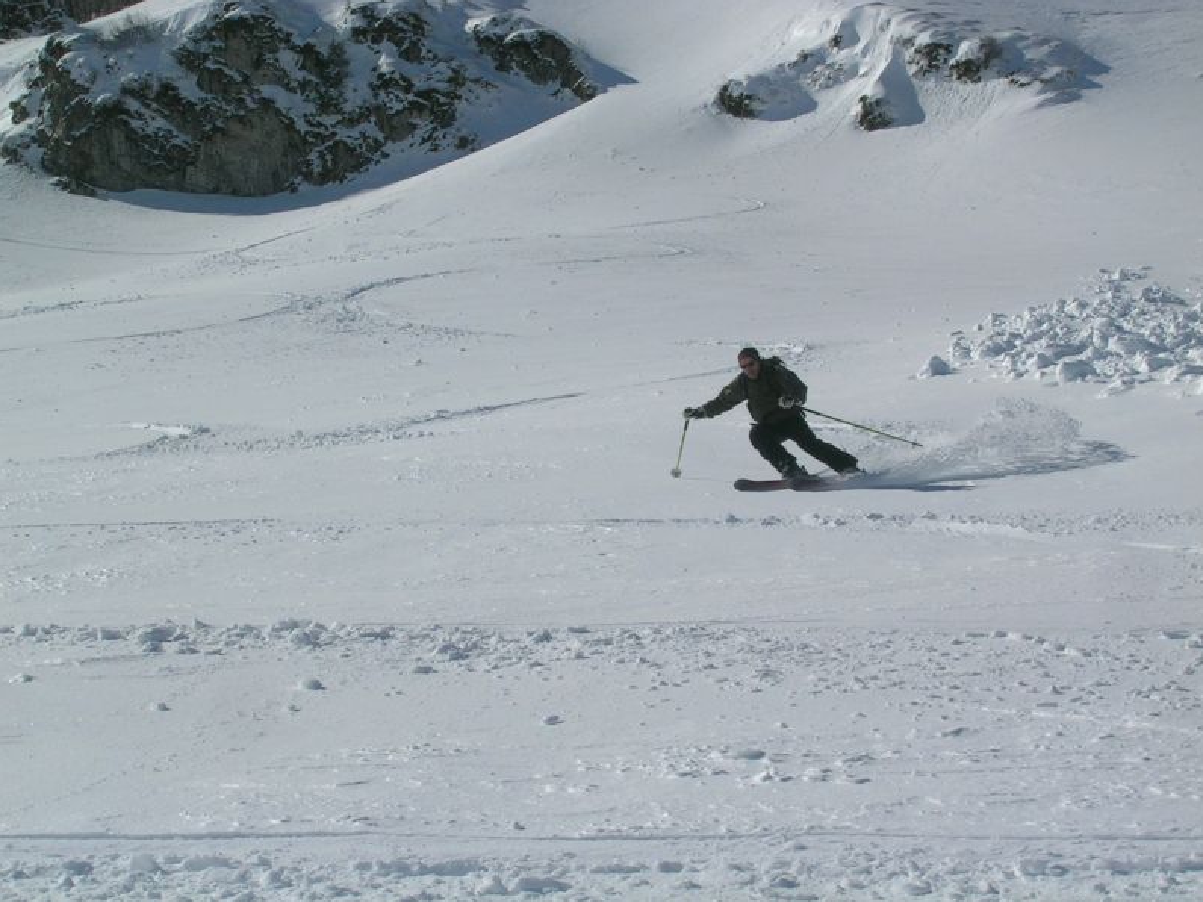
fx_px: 5664
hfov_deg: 12.1
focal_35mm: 163
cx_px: 602
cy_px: 451
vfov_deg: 9.1
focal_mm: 16.2
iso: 50
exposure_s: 1/710
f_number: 8.2
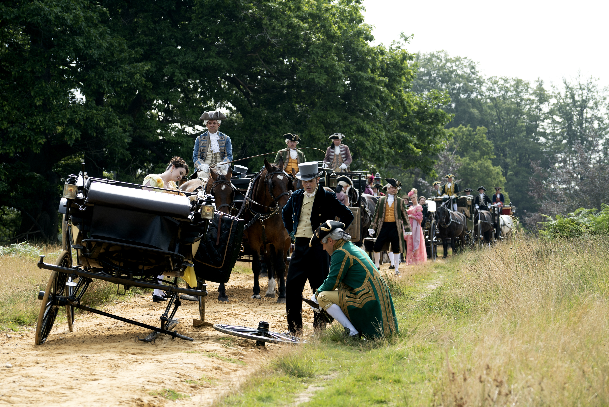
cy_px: 204
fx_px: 2268
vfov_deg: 10.2
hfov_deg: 15.3
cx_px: 304
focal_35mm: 134
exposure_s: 1/400
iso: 200
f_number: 6.3
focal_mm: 134
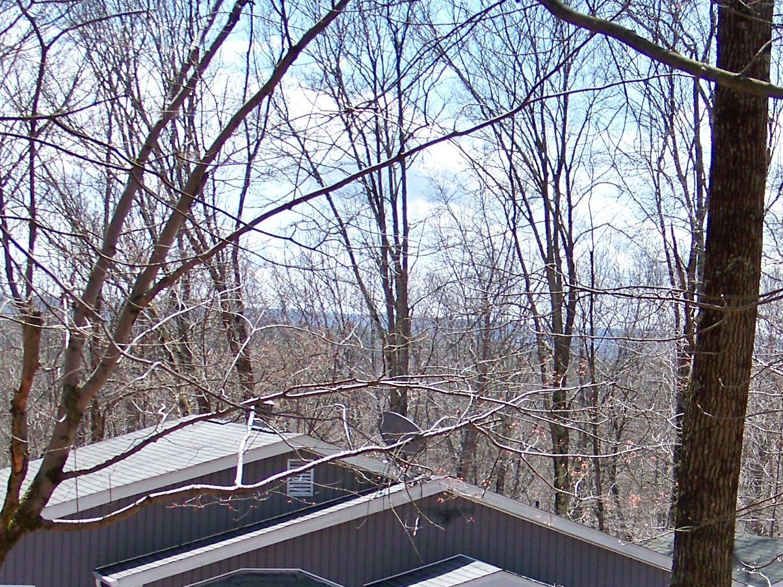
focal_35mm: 99
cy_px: 549
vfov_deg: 14.8
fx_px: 2239
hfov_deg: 19.8
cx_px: 520
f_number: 3.2
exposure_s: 1/500
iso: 80
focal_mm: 9.36
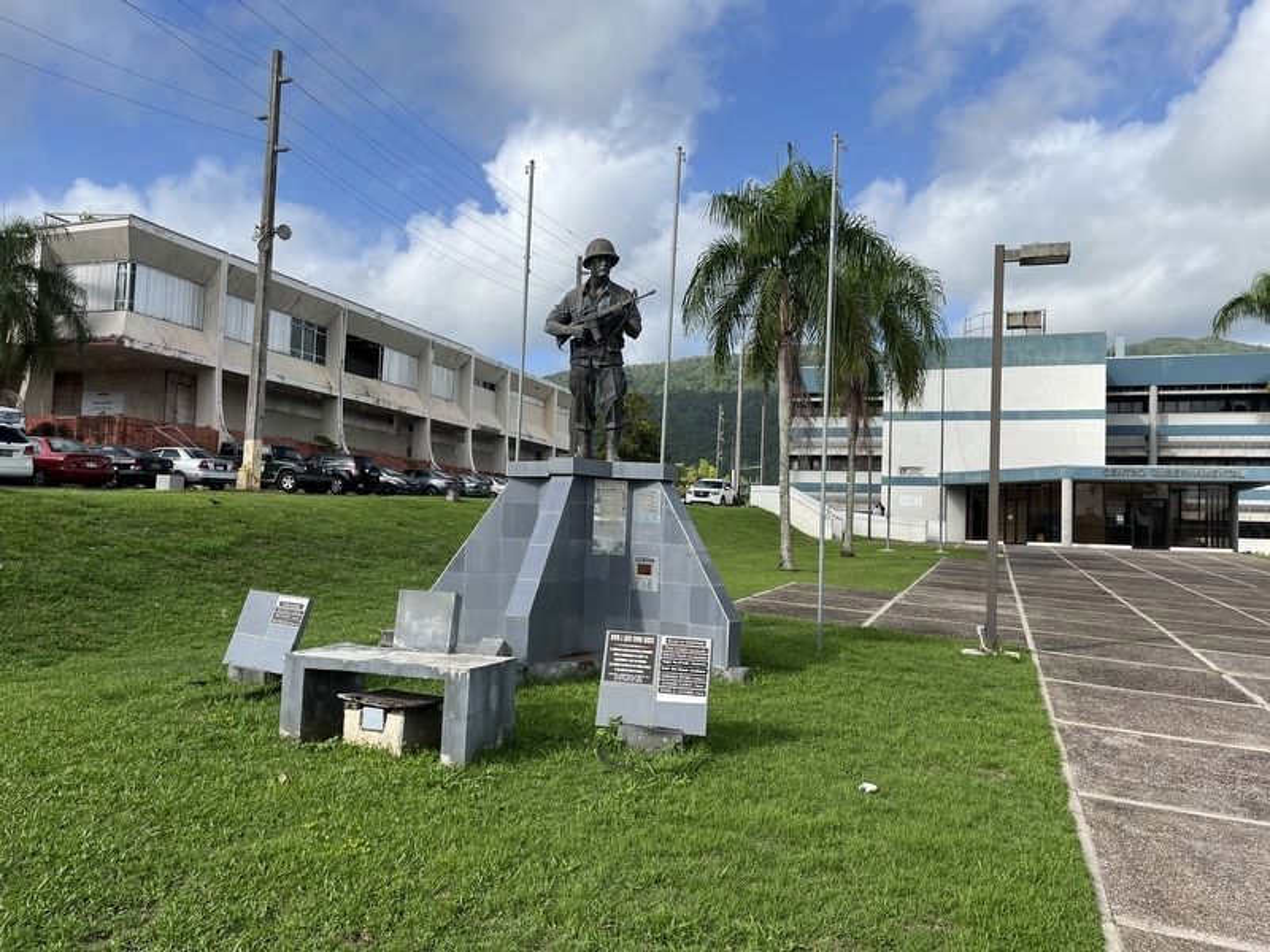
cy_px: 476
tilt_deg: +2.4
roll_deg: -1.9
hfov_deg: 67.3
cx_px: 635
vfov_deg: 53.1
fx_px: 954
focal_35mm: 26
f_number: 1.6
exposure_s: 1/3311
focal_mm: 5.1
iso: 50
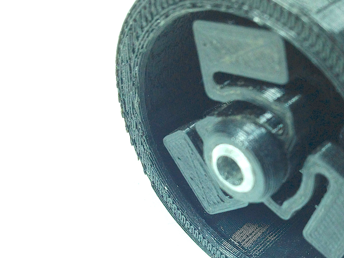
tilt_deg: -40.5
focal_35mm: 59
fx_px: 586
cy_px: 170
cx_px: 280
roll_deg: -11.1
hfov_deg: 31.8
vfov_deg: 24.7
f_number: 2.4
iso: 50
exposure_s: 1/317
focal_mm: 4.12
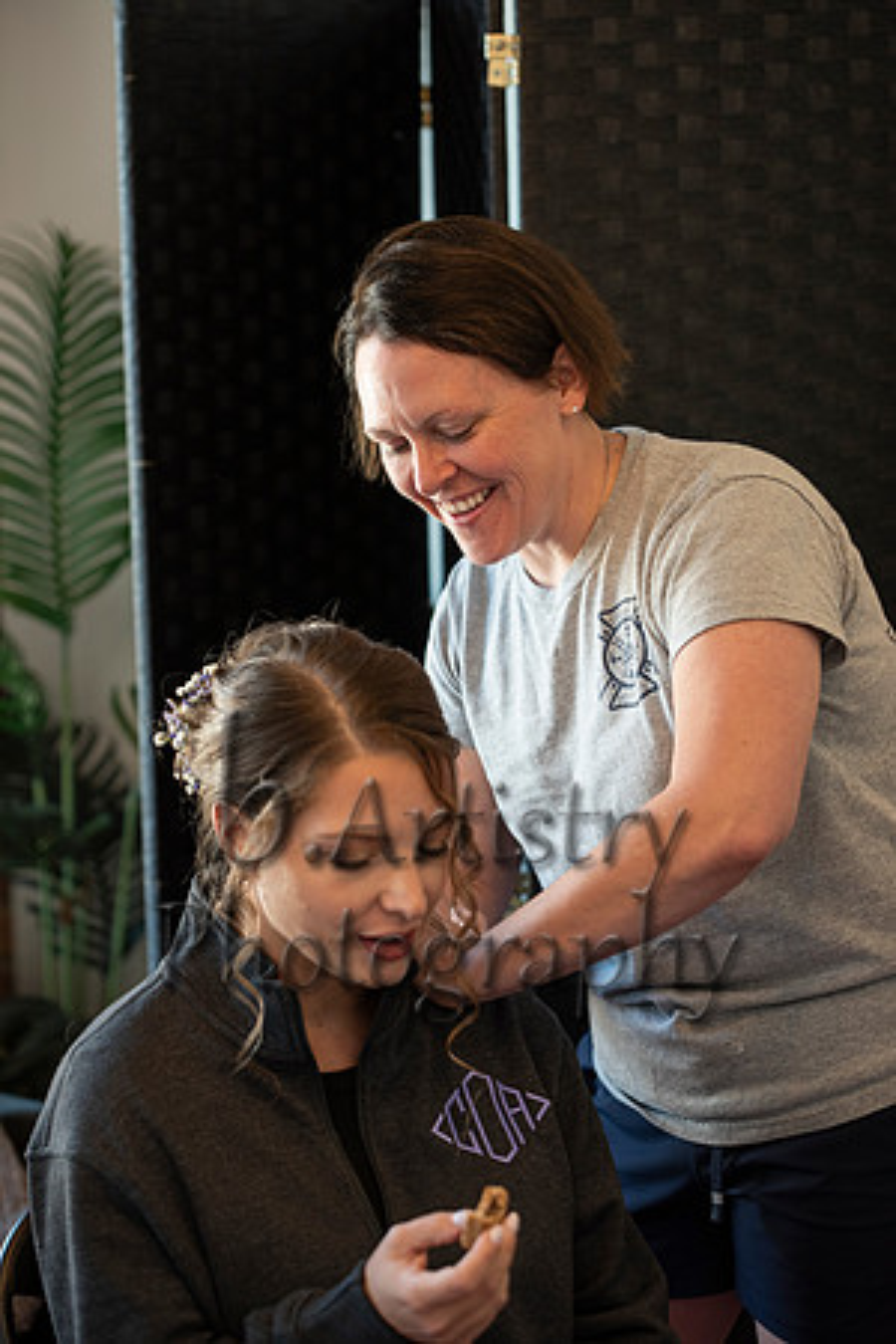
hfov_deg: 14.9
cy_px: 672
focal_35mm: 92
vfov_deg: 22.1
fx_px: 3434
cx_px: 448
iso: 500
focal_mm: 92
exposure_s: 1/200
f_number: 2.8
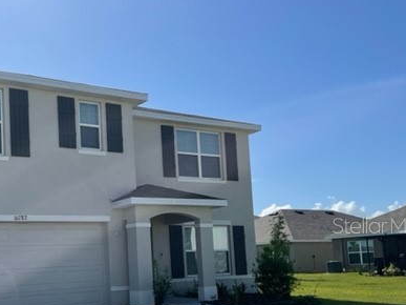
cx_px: 95
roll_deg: +2.7
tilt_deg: +4.8
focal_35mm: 43
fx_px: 504
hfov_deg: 42.4
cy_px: 225
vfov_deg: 33.0
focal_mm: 4.2
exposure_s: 1/4831
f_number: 1.6
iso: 32
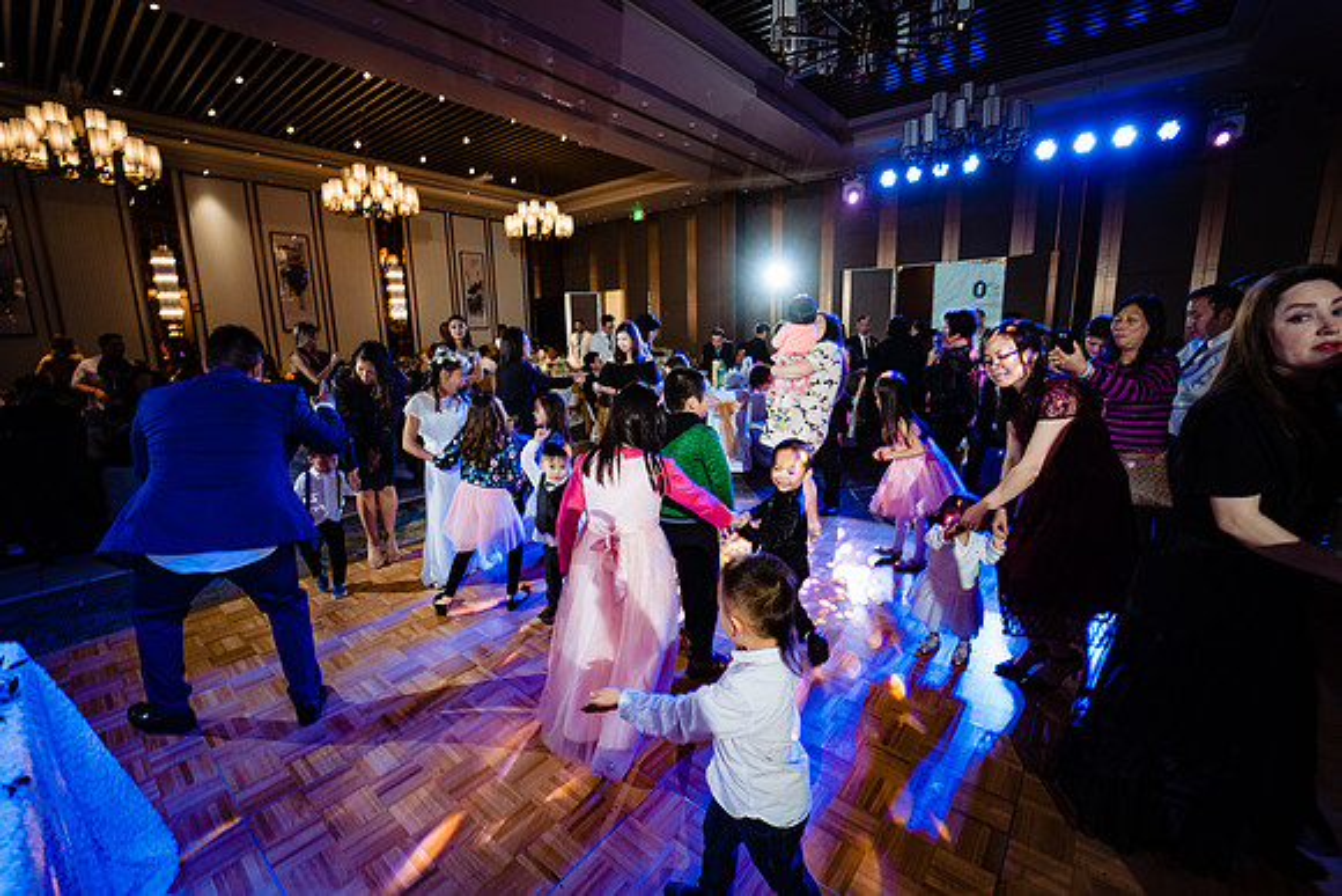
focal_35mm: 14
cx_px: 671
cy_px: 448
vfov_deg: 81.2
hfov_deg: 104.2
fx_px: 522
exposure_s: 1/160
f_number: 2.8
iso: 1250
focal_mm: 14
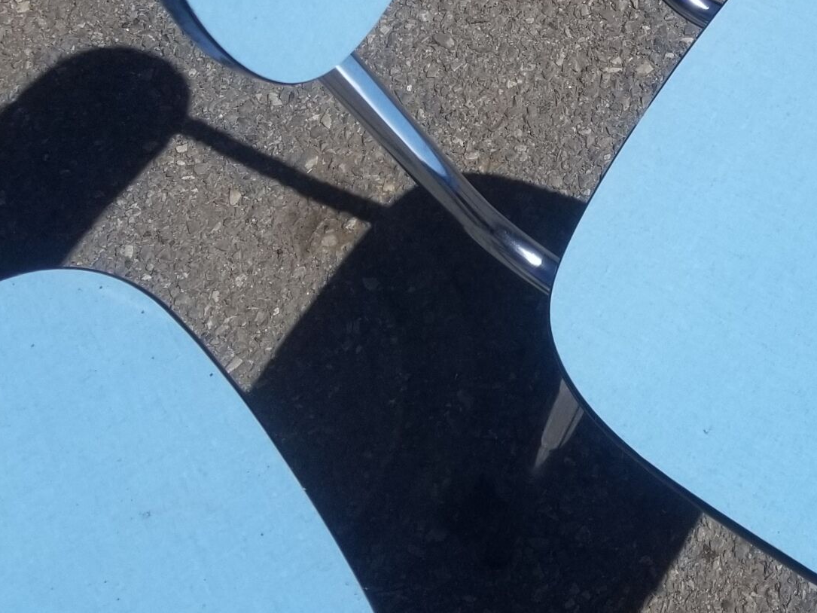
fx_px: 1629
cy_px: 71
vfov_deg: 20.9
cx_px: 776
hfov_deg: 26.9
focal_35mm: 69
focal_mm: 4.25
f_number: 1.7
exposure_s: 1/6448
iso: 50
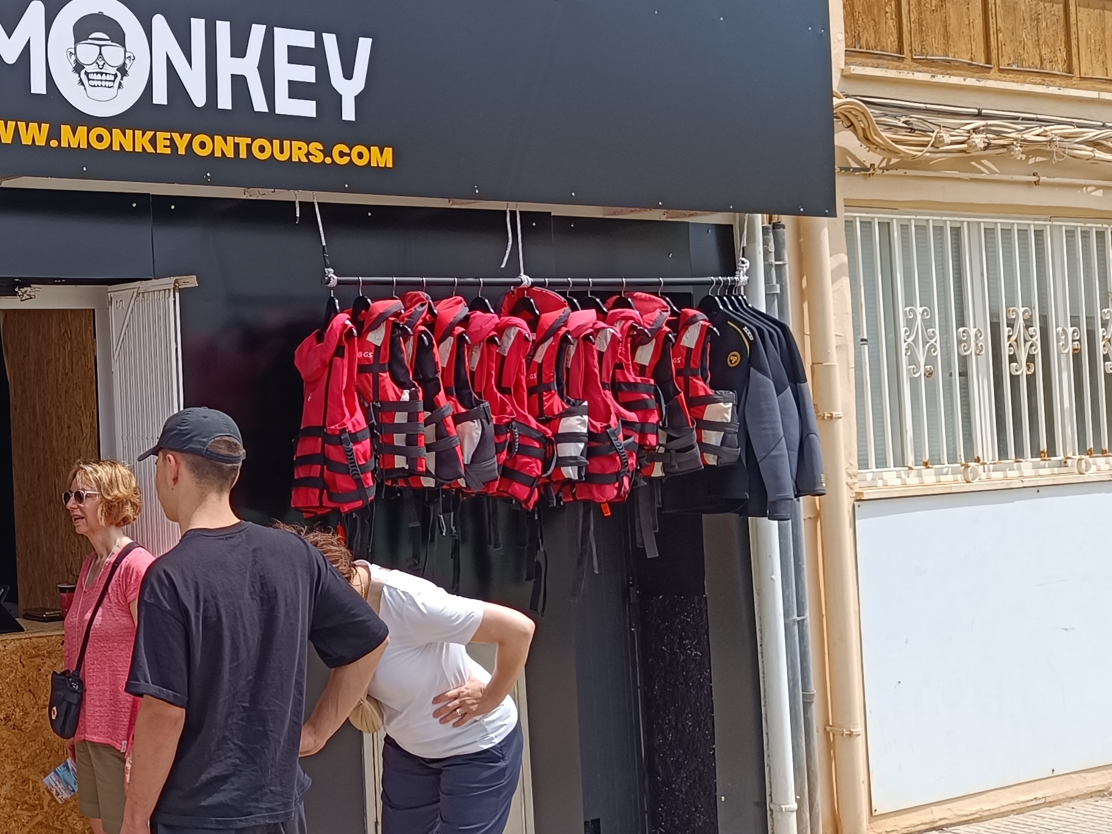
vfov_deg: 27.0
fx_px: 1735
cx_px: -58
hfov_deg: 32.1
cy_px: 403
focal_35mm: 54
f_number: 1.88
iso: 57
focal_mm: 5.59
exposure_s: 1/1497
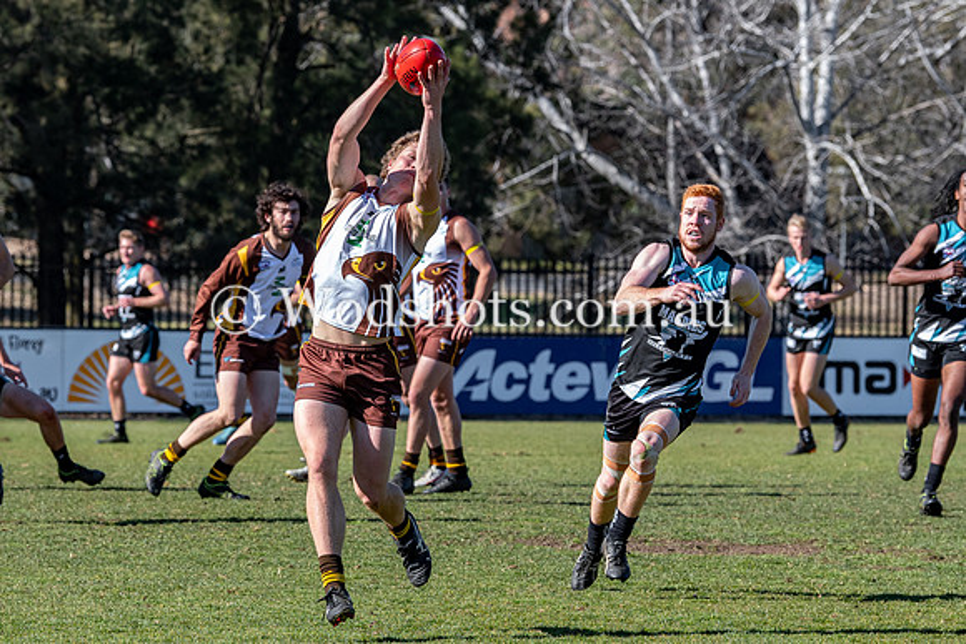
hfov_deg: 6.1
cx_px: 387
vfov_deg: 4.1
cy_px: 372
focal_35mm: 335
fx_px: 9004
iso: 320
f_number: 5
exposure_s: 1/1000
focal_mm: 140
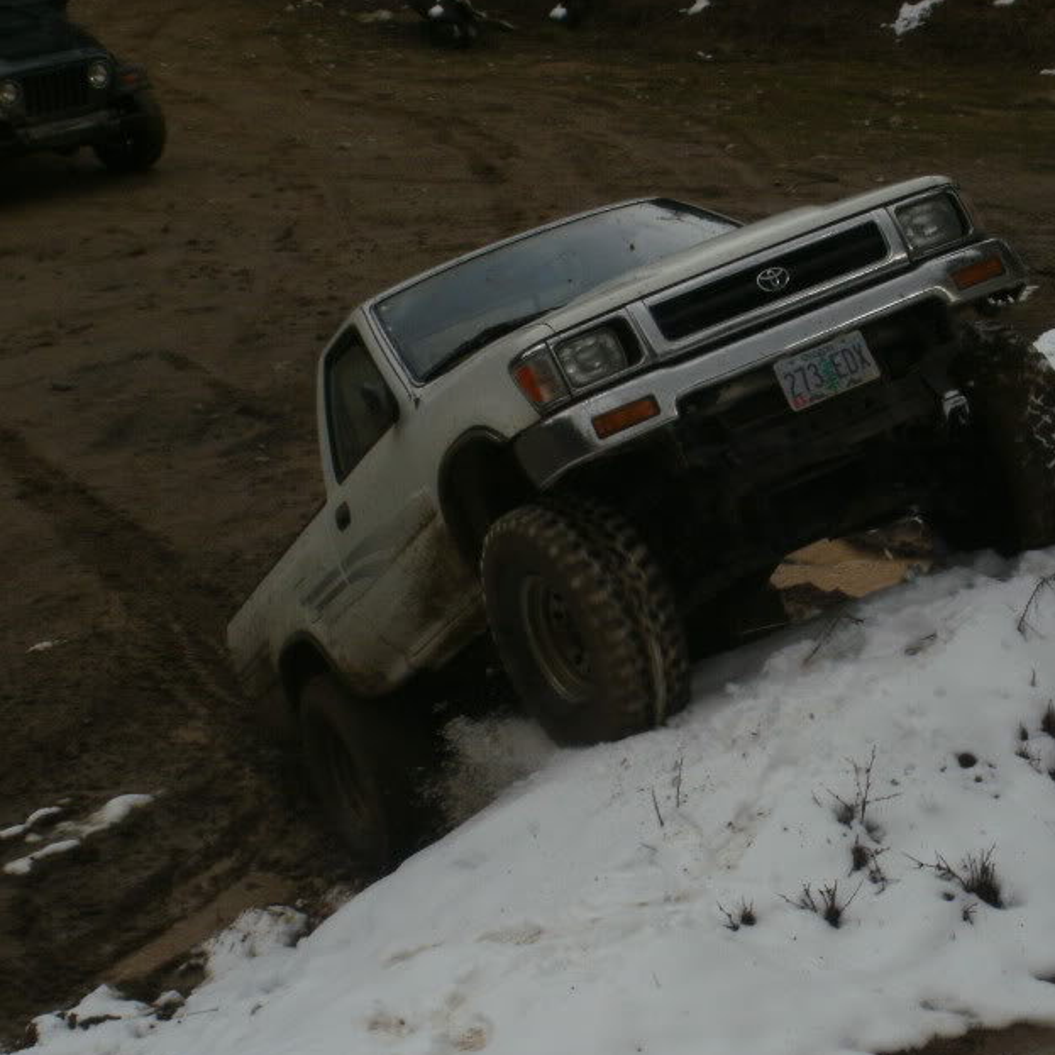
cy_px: 577
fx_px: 3207
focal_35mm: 93
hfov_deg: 18.6
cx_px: 730
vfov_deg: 18.7
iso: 100
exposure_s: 1/400
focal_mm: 11.2
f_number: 7.3
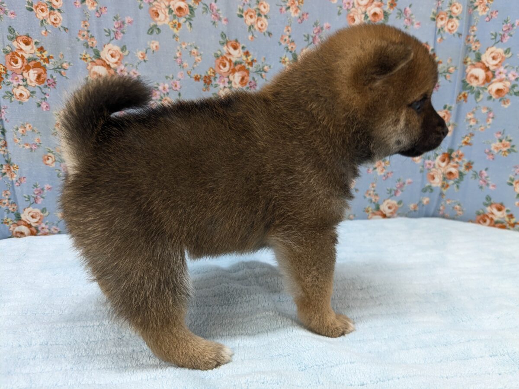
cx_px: 260
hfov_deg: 65.3
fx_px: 405
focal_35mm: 27
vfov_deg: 51.4
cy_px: 194
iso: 135
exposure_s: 1/99.9
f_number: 1.73
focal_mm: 4.38
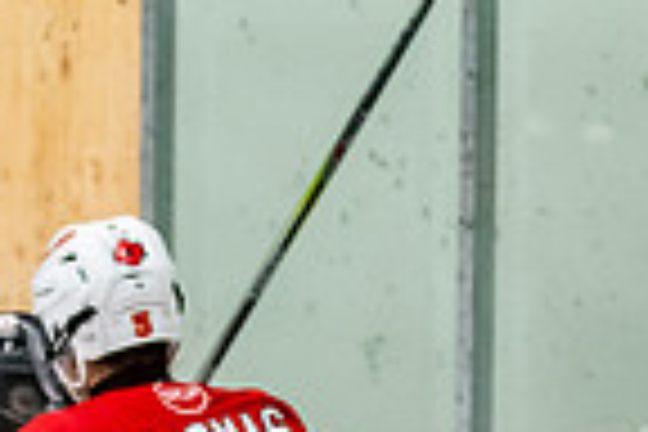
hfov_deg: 3.7
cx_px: 782
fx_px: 10007
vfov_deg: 2.5
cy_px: 853
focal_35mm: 556
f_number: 3.2
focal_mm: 86
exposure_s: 1/640
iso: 2000
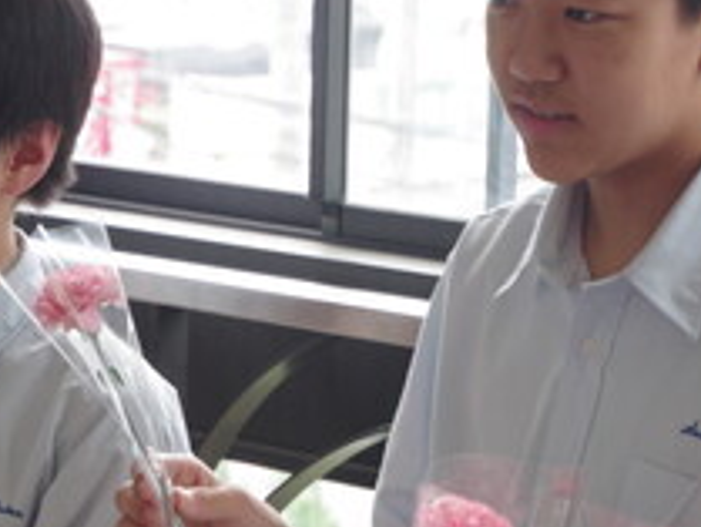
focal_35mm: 248
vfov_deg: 6.0
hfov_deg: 8.0
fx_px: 5025
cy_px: 225
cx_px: 218
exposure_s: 1/160
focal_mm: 80
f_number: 8
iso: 800
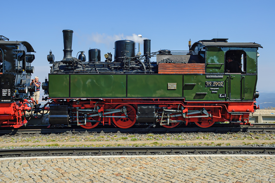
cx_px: 138
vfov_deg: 36.9
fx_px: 275
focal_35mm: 36
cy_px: 92
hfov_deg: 53.1
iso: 200
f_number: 8
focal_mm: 24
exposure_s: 1/320
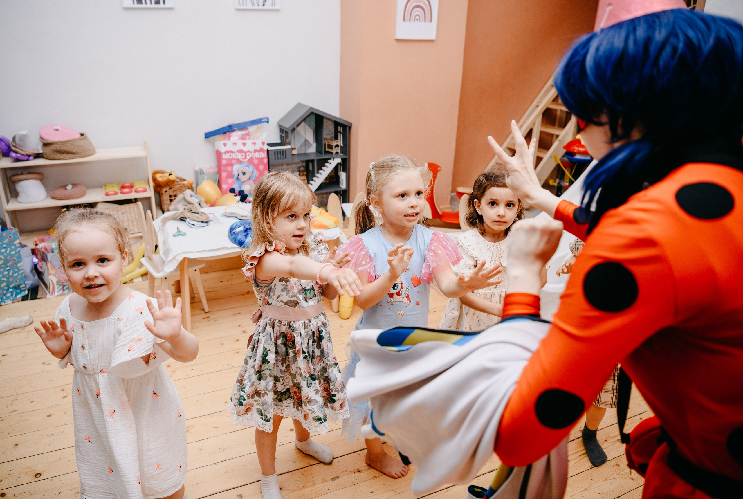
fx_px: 525
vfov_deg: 50.8
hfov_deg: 70.5
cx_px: 349
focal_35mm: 25
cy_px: 236
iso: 160
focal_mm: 24
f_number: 3.2
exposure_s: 1/160
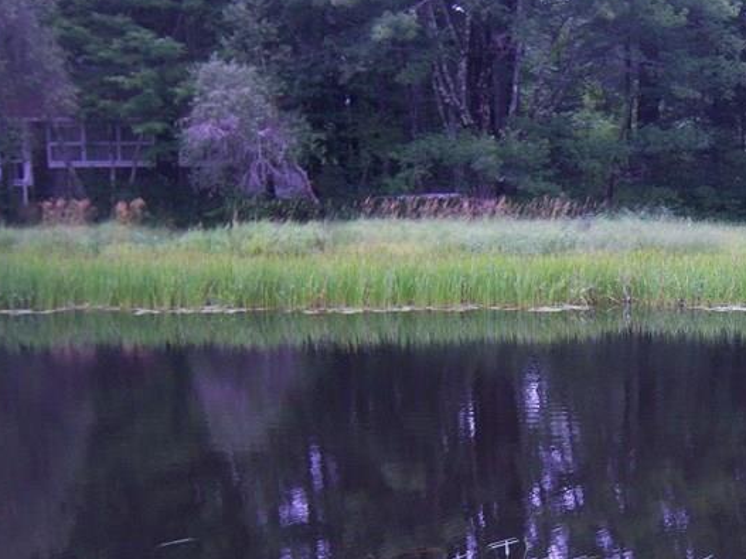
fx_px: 1508
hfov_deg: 27.1
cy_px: 457
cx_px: 619
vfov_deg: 20.7
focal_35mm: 70
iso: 80
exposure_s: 1/80
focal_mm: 7.5
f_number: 2.8
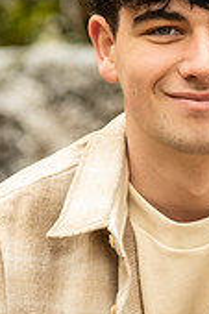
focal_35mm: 463
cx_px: 200
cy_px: 216
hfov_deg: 3.0
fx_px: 4040
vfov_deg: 4.5
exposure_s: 1/320
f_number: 4
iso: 1000
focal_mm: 175
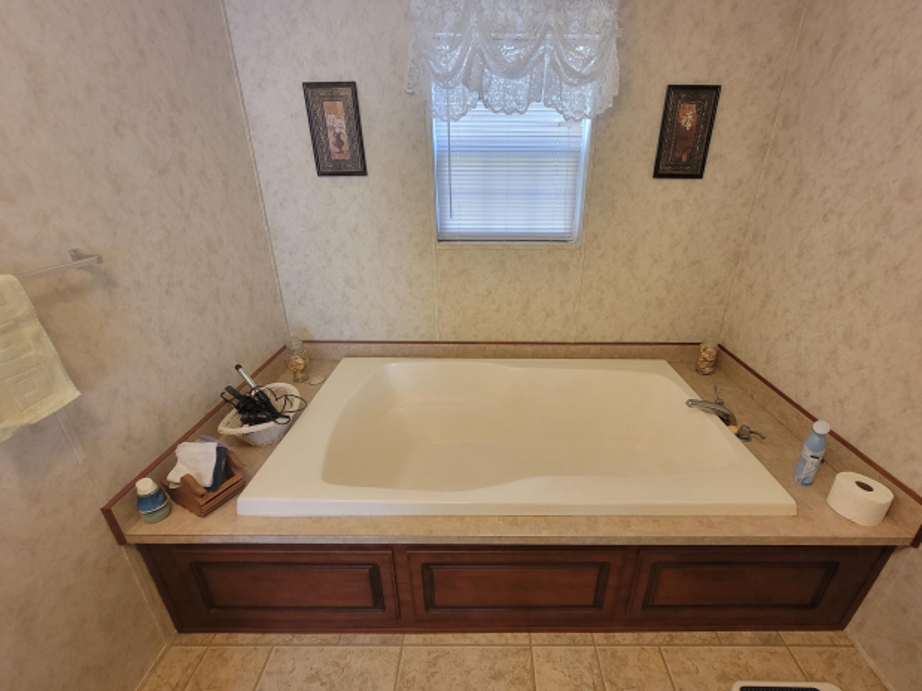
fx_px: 373
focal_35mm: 14
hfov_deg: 102.0
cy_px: 343
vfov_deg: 85.7
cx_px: 485
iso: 250
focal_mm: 2.2
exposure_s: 1/60
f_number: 2.2
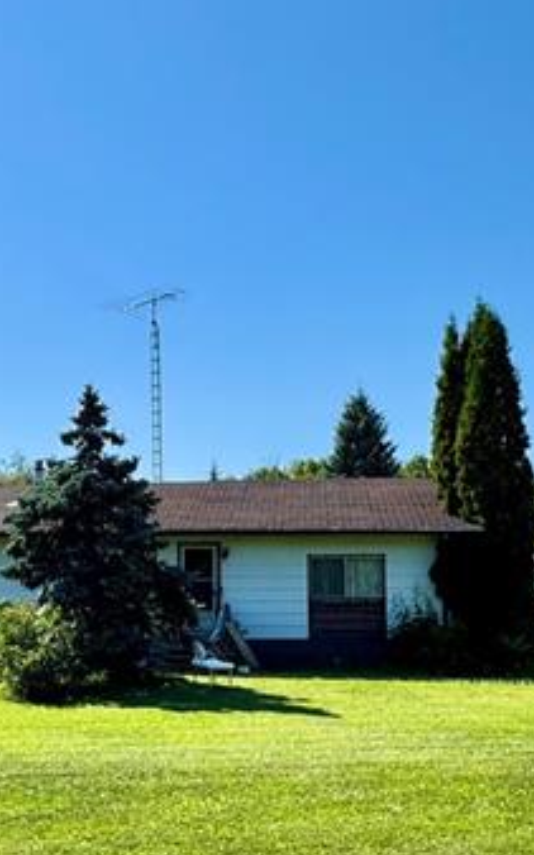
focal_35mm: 45
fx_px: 1049
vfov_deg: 43.9
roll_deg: +0.1
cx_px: 144
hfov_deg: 28.2
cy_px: 546
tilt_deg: +3.5
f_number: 2.2
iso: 50
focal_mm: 2.22
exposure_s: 1/956
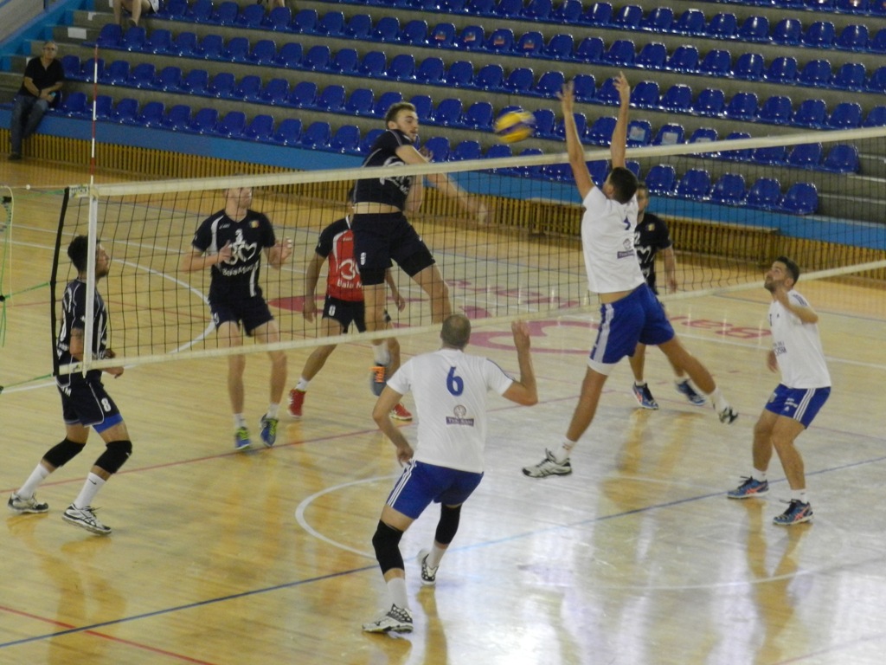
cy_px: 332
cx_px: 443
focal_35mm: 130
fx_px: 3327
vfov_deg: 11.4
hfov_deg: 15.2
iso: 800
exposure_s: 1/80
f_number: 5
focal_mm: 23.1
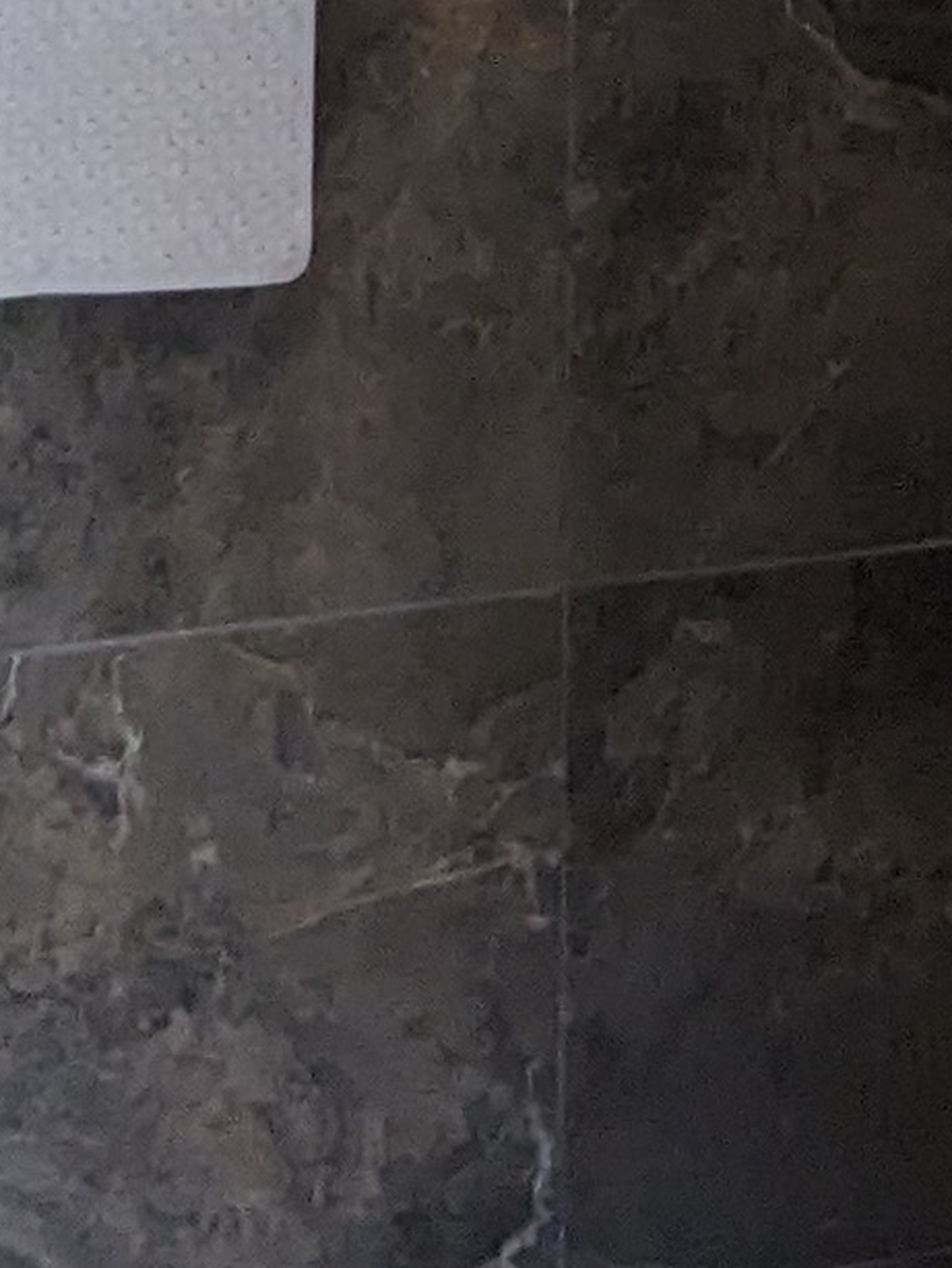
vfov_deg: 17.1
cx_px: 830
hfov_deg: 14.0
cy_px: -558
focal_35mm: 105
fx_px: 3848
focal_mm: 2.22
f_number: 2.2
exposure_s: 1/143
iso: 225
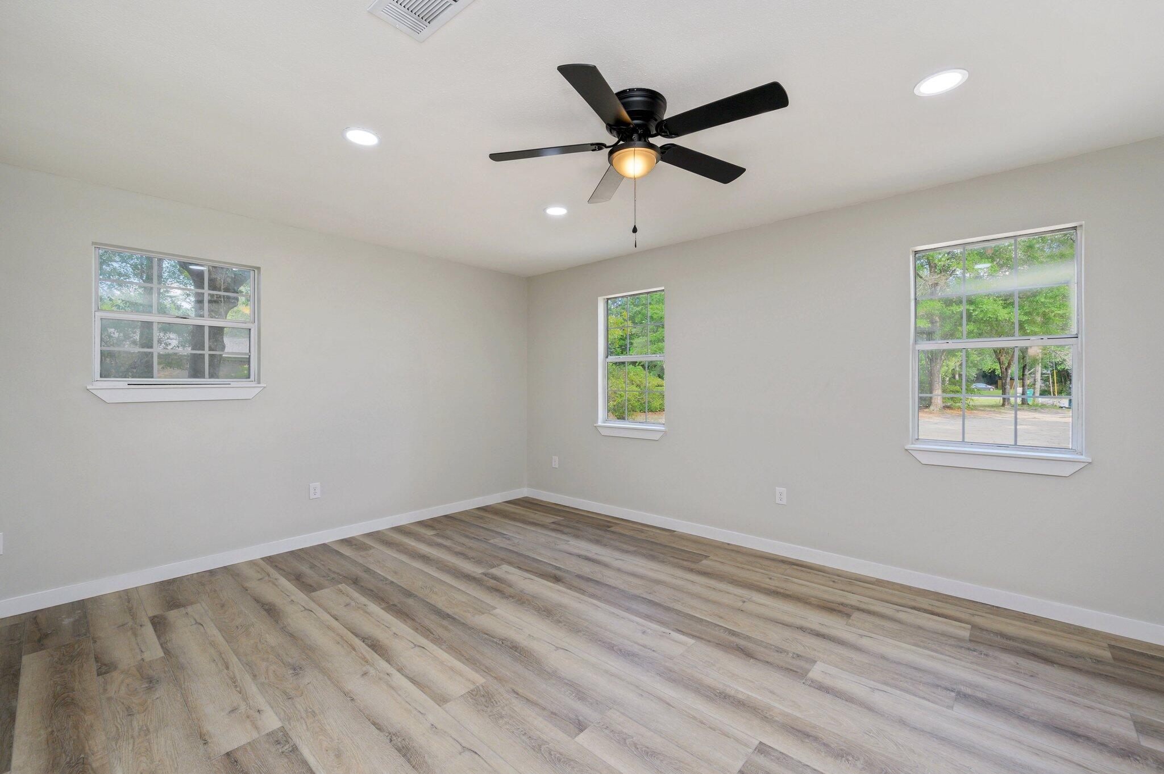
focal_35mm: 15
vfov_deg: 77.2
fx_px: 485
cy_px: 387
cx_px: 582
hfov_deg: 100.4
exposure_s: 1/40
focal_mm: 15
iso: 200
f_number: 9
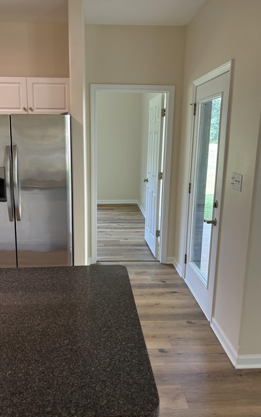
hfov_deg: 44.4
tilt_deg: -11.4
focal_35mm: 28
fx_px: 319
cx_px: 111
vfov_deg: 66.5
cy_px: 208
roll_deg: -1.6
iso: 64
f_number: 1.6
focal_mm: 5.96
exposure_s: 1/60
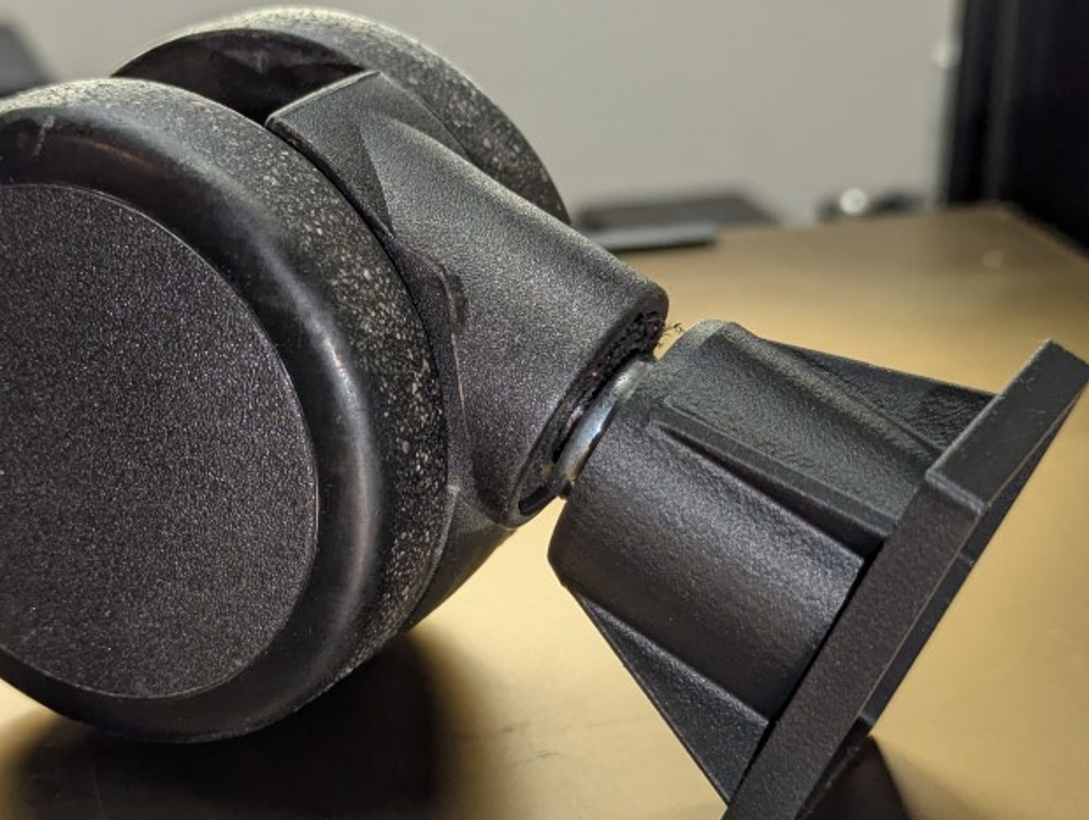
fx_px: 2489
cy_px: 490
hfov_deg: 24.7
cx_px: 469
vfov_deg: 18.7
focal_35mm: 79
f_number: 1.85
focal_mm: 6.81
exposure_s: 1/257
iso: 236
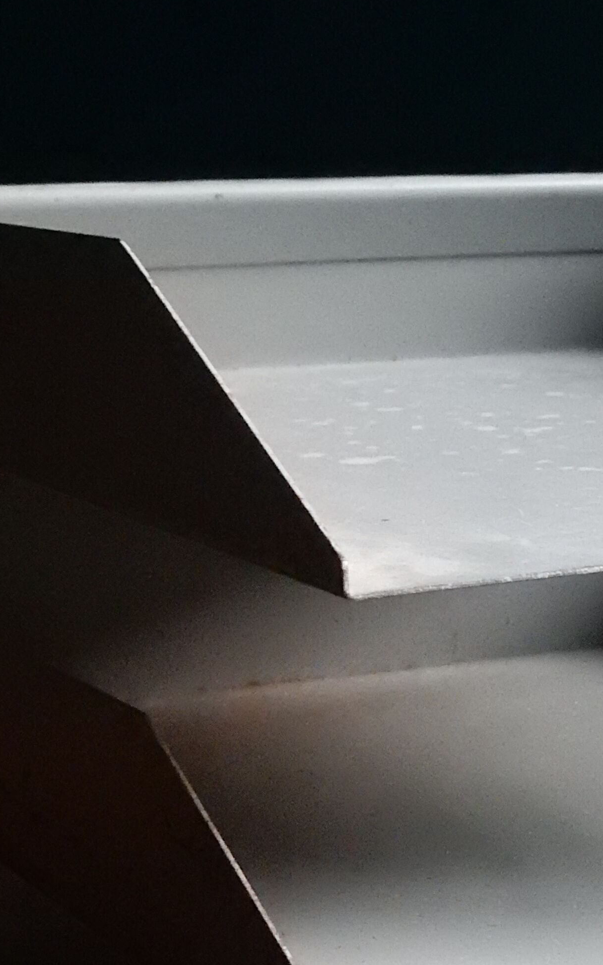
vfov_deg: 19.2
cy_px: 660
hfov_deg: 11.7
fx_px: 2841
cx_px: 845
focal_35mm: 108
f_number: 4.2
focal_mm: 7.6
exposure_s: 1/40
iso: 1600
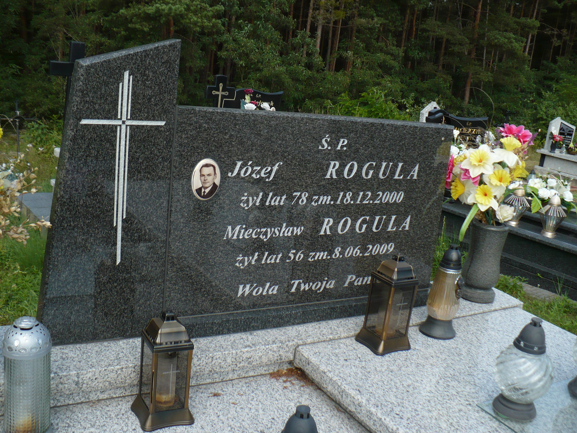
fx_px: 617
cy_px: 216
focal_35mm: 37
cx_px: 288
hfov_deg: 50.1
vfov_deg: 38.7
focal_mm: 6.1
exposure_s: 1/800
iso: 100
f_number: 2.8
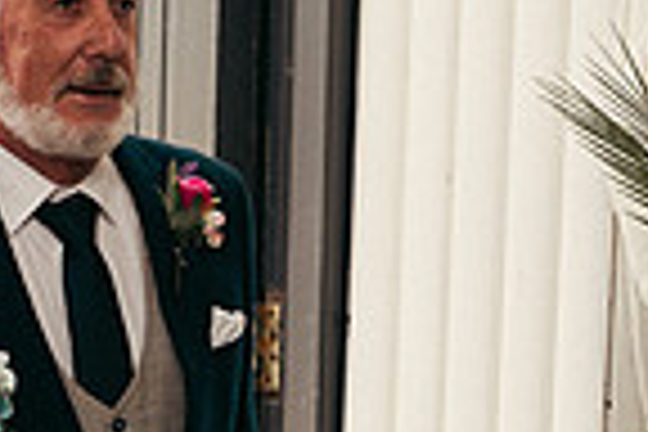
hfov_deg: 10.6
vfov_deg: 7.1
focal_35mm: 193
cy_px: 421
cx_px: 58
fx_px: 3474
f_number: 3.5
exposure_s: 1/160
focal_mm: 48
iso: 125
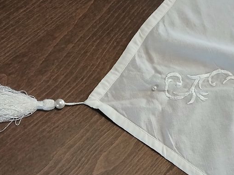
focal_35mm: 51
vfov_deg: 28.4
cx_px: 153
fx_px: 345
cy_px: 111
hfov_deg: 37.2
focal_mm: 3.98
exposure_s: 1/20
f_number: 1.8
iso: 500
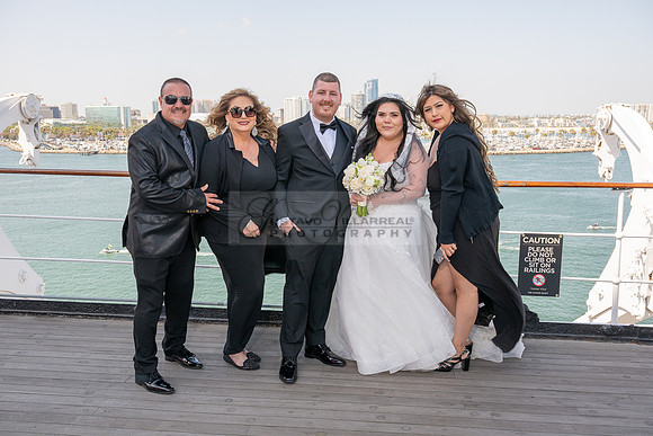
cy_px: 218
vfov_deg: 39.4
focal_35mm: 34
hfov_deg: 56.5
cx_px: 326
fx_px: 608
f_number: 9
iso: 200
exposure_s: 1/200
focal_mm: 33.5
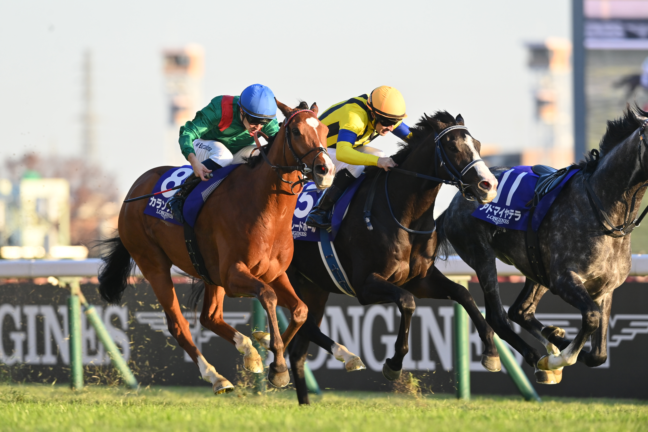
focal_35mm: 400
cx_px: 324
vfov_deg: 3.4
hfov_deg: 5.2
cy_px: 216
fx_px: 7199
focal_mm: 400
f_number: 5
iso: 800
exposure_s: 1/1250
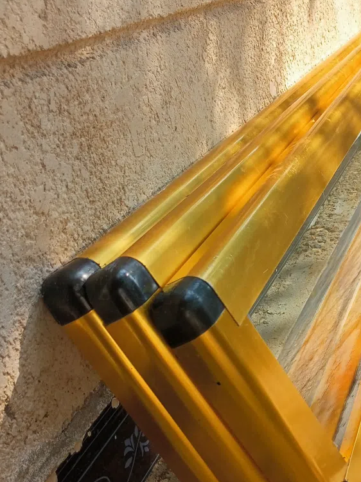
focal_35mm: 51
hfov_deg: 28.1
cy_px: 300
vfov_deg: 37.3
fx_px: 709
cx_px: 280
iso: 113
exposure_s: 1/1199
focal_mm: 4.69
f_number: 1.8
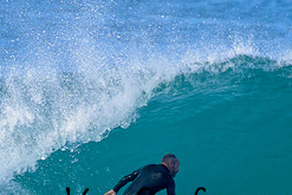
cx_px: 188
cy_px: 196
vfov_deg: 0.7
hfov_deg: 1.1
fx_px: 15687
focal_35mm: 1933
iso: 2200
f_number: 11
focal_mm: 800
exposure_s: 1/2000
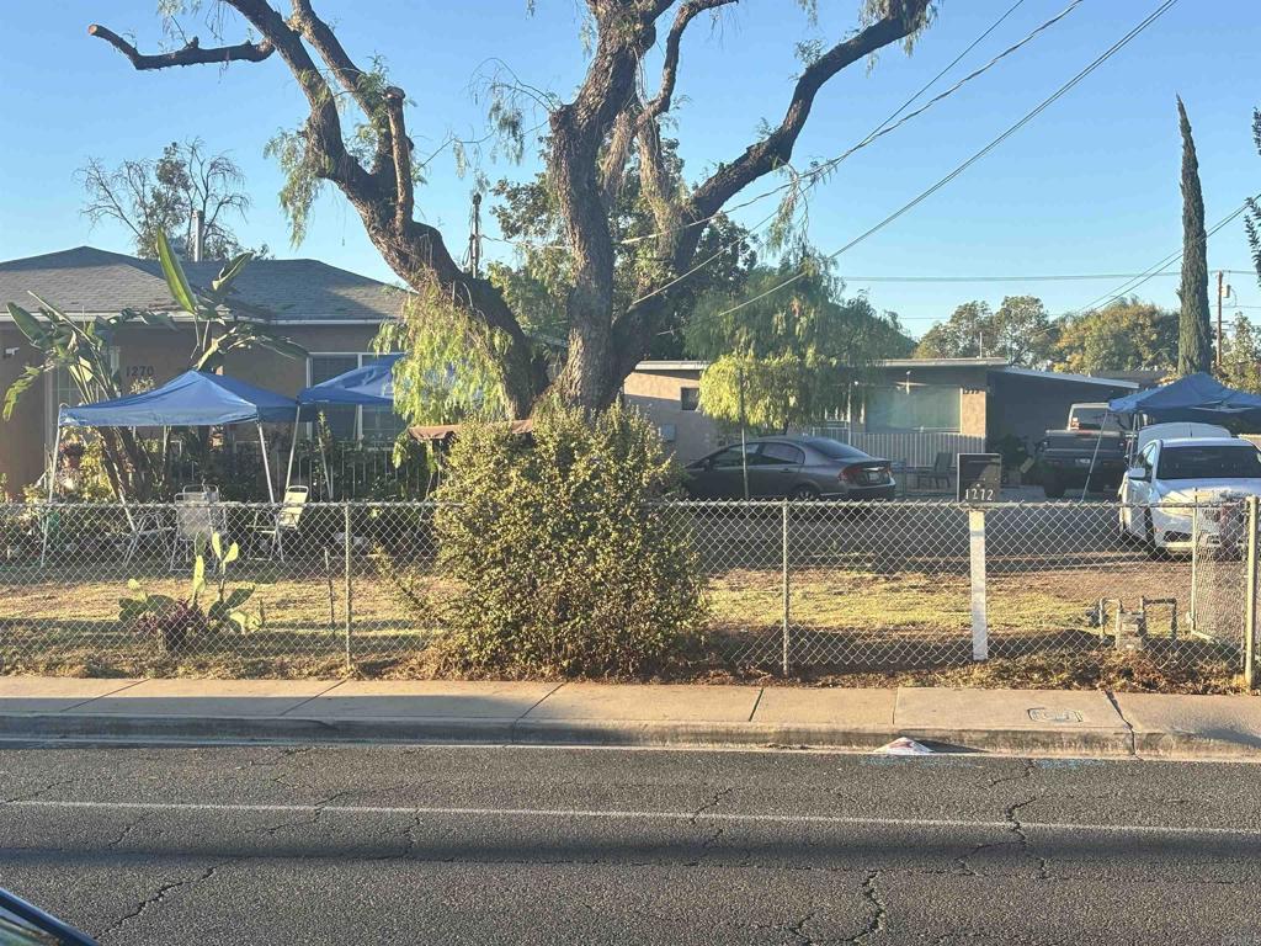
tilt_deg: -2.6
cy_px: 473
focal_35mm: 52
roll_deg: -0.6
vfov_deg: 28.0
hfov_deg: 36.8
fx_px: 1894
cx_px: 630
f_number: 1.6
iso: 32
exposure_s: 1/697
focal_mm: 5.96
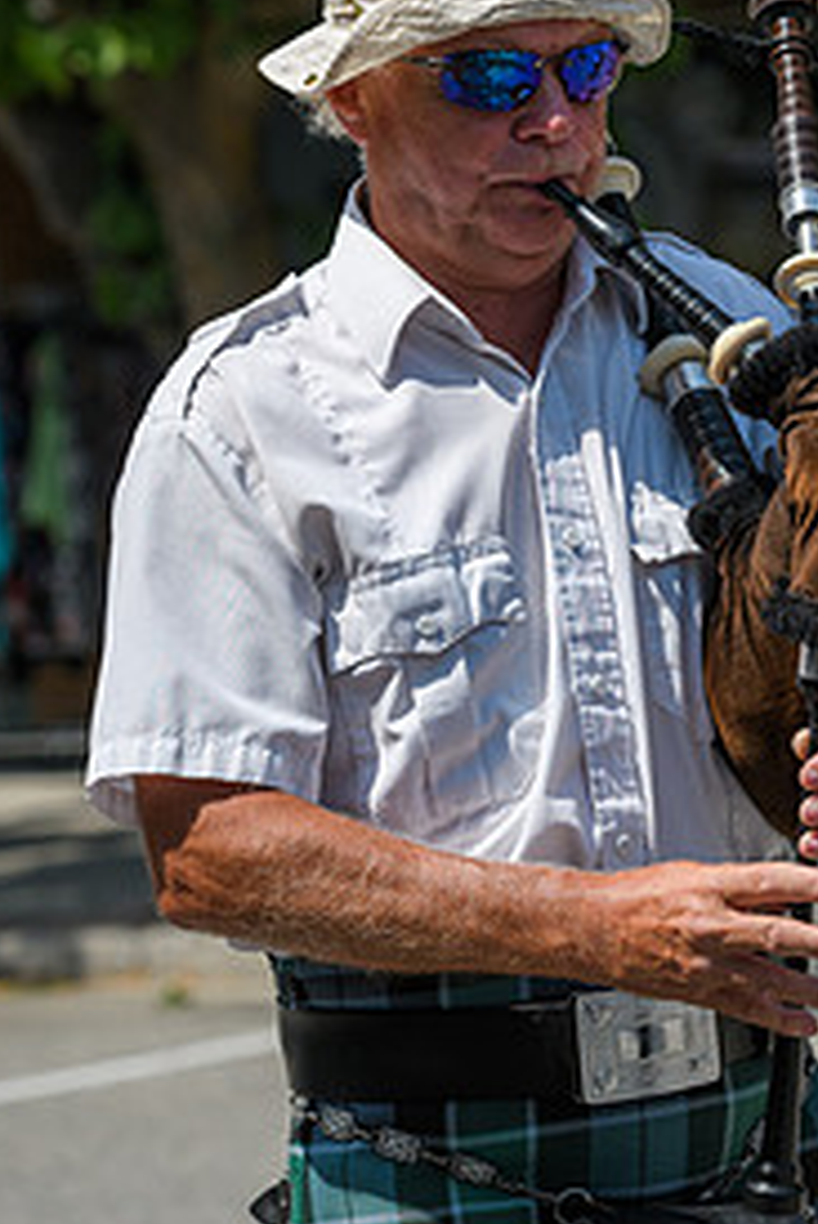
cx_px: 536
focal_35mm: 251
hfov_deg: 5.5
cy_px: 371
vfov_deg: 8.2
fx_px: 8543
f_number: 5
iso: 100
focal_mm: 102
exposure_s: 1/1250
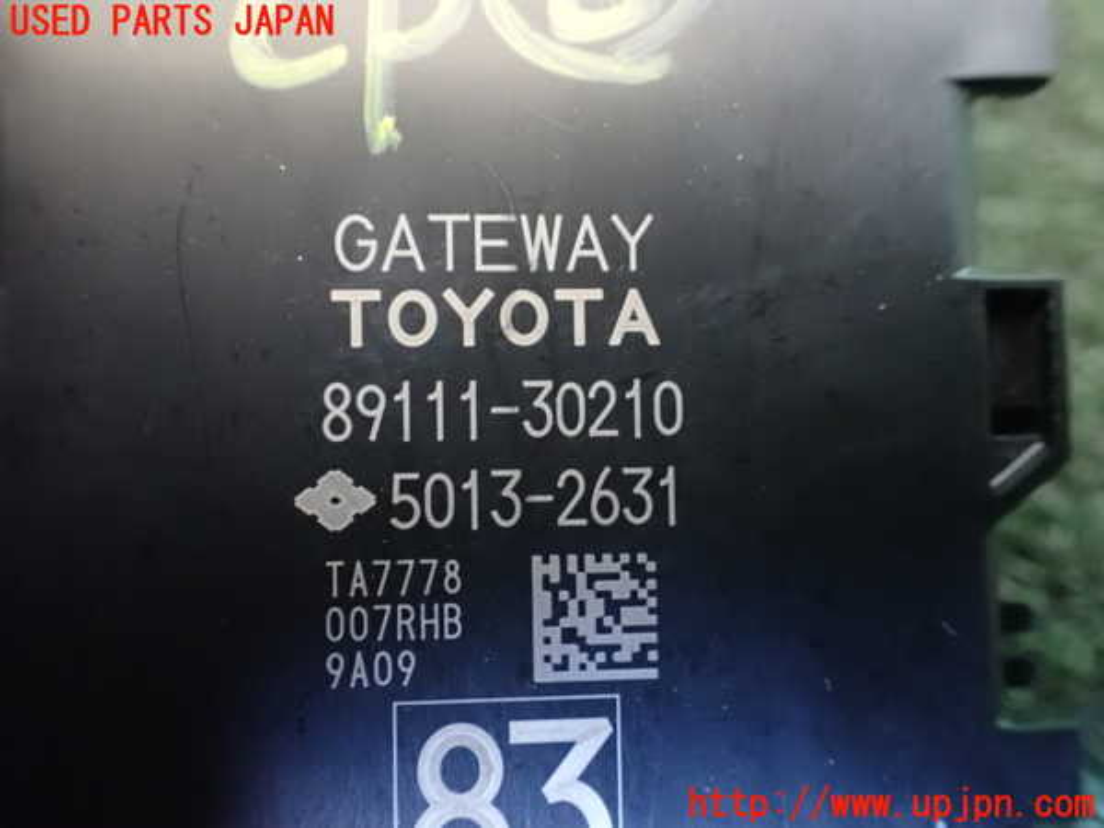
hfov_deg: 60.0
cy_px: 414
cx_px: 552
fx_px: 957
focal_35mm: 30
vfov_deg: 46.8
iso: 1600
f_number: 2.3
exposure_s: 1/25
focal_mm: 5.4
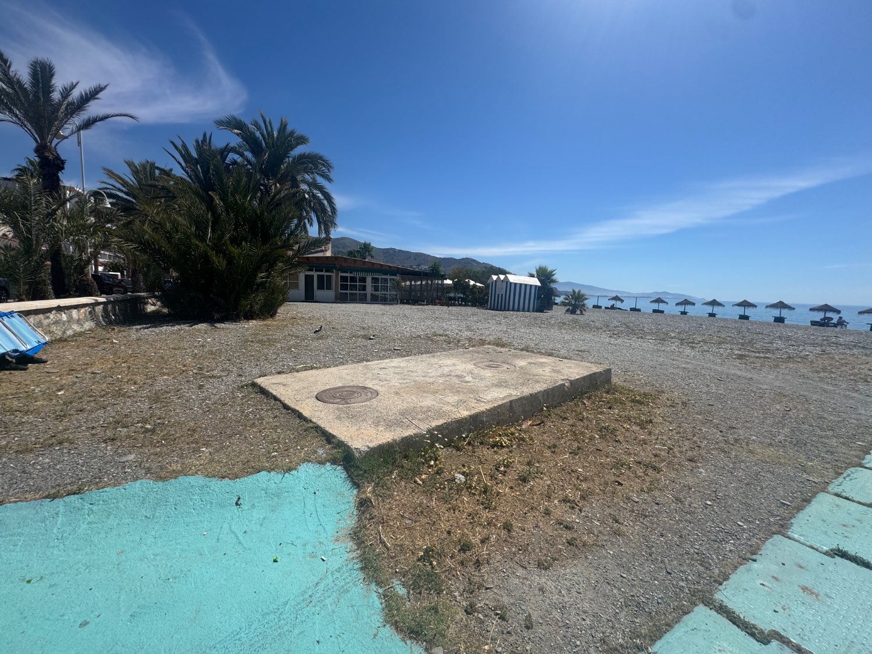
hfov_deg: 102.1
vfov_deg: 85.7
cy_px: 327
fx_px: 353
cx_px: 436
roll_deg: -0.5
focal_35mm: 14
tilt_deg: -4.7
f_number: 2.2
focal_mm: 2.22
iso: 50
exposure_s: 1/3546
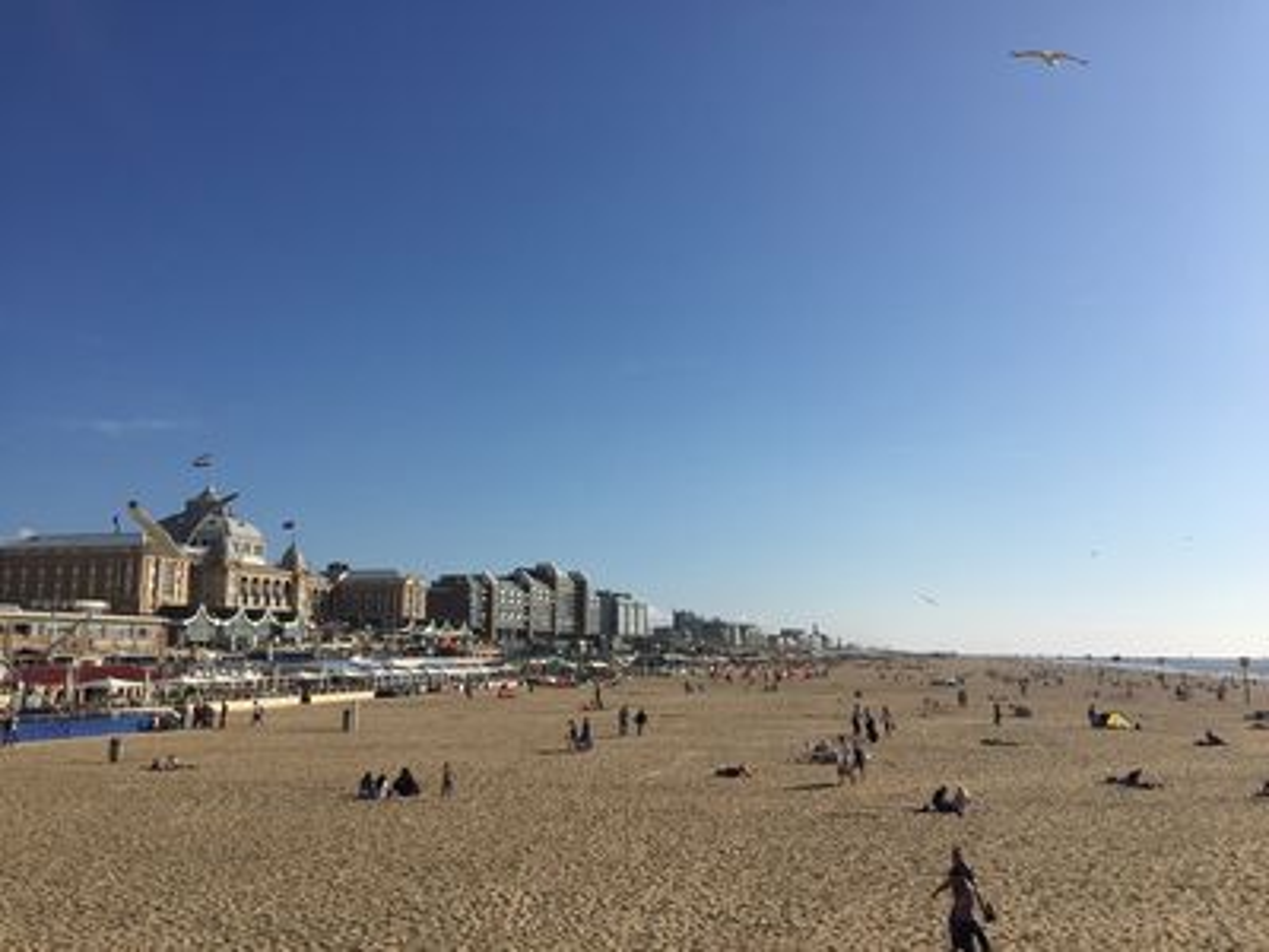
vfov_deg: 48.2
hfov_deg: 61.7
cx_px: 634
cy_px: 476
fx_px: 1063
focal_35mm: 29
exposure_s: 1/4405
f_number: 2.2
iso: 32
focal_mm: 4.15
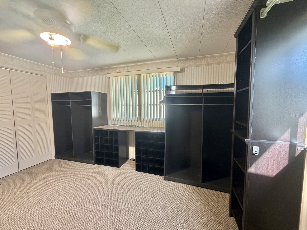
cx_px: 154
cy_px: 115
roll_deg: +0.7
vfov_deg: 85.7
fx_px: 124
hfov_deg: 102.1
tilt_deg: -5.0
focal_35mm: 14
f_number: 2.2
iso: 250
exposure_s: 1/60
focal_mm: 2.22
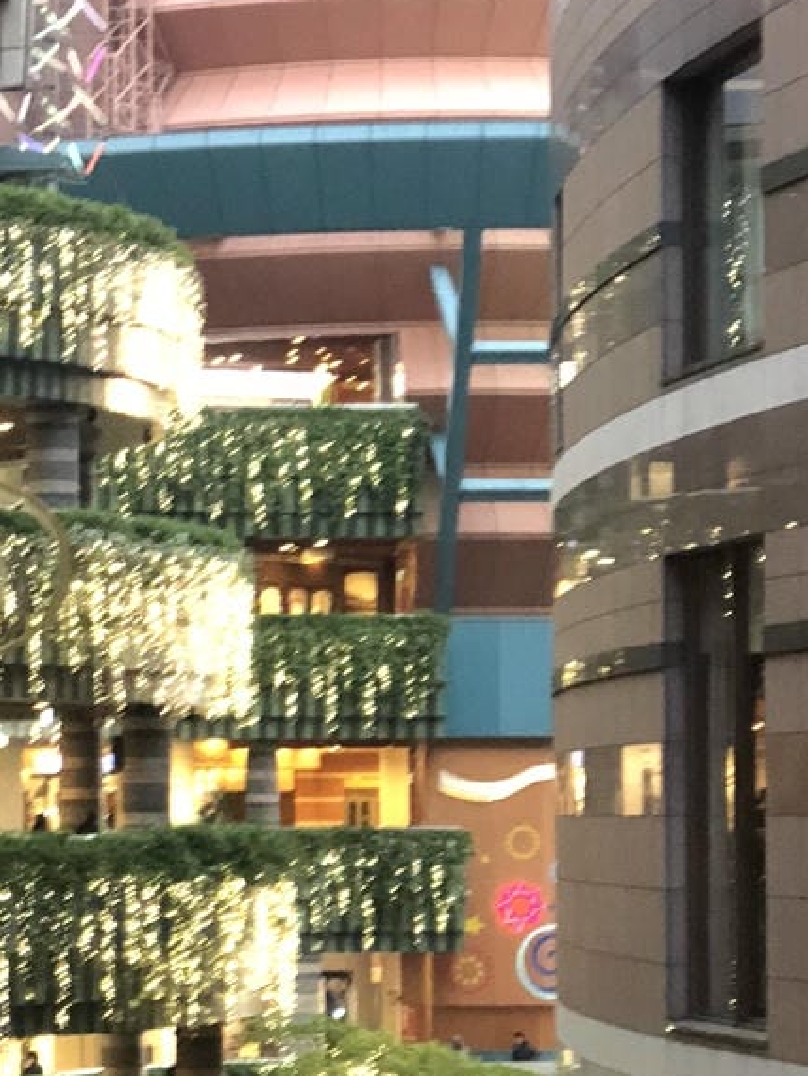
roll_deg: +0.1
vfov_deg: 12.3
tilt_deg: +0.4
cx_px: -261
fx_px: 4976
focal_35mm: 160
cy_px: 817
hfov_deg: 9.1
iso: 1000
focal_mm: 6.6
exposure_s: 1/60
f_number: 2.8
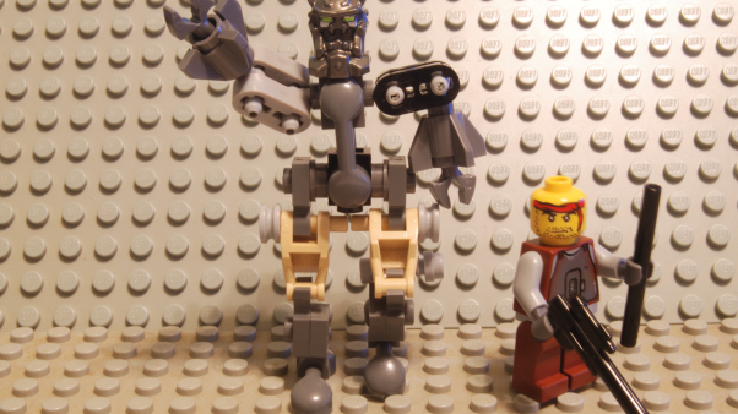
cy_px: 194
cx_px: 365
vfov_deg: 20.5
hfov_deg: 35.7
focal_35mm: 59
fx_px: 1145
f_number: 29
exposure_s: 25
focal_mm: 35
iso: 100
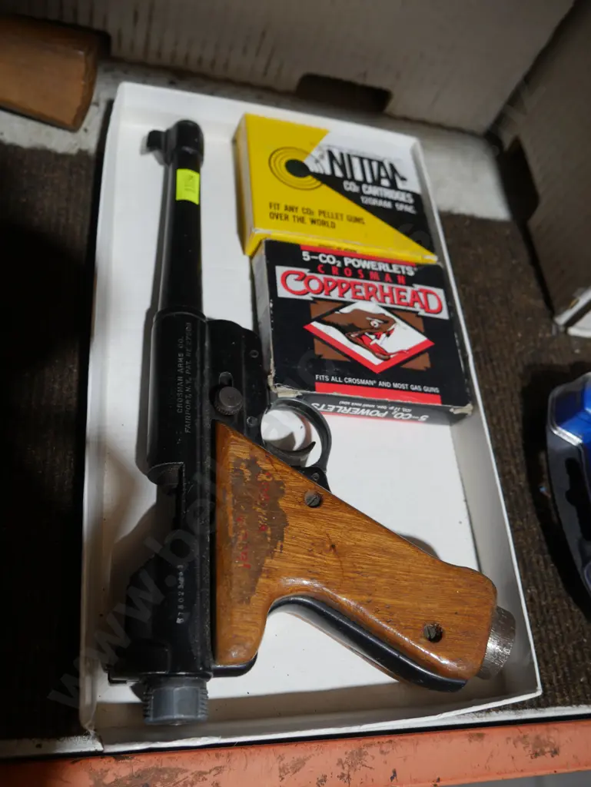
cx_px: 296
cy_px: 394
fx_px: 728
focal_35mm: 32
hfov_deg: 44.2
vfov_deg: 56.8
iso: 200
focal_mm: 16
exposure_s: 1/60
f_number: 3.6
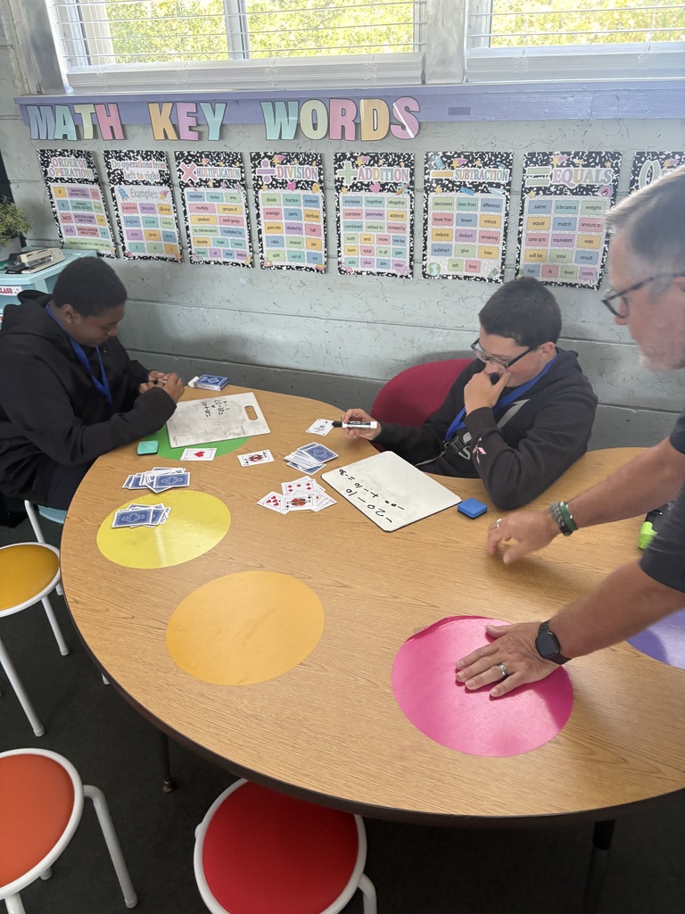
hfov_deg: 53.1
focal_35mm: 26
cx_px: 342
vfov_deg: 67.3
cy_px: 457
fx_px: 686
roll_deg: +1.0
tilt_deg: -28.6
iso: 200
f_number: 1.6
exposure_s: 1/60
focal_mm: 5.96
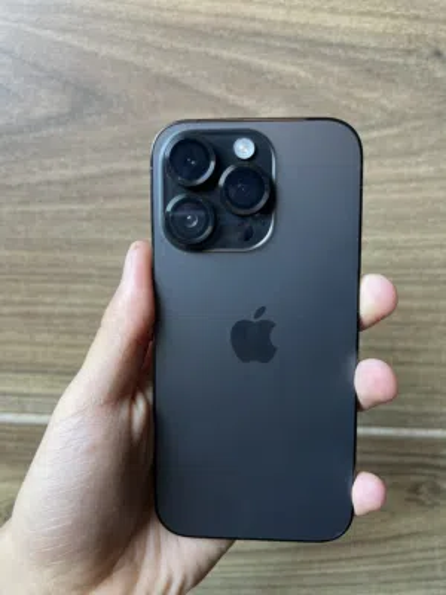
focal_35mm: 26
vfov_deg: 67.3
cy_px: 298
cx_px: 223
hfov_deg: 53.1
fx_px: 447
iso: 160
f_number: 1.5
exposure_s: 1/60
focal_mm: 5.7
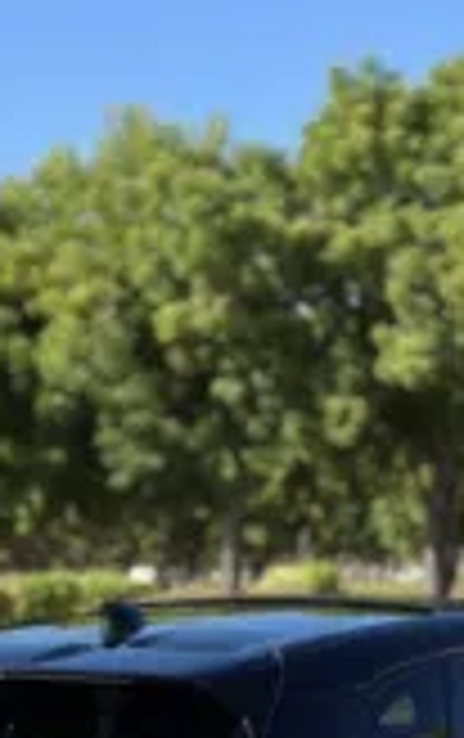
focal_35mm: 124
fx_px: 2500
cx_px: 257
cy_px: 824
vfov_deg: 16.3
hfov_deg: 10.6
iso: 100
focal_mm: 6.86
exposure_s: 1/8197
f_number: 1.78
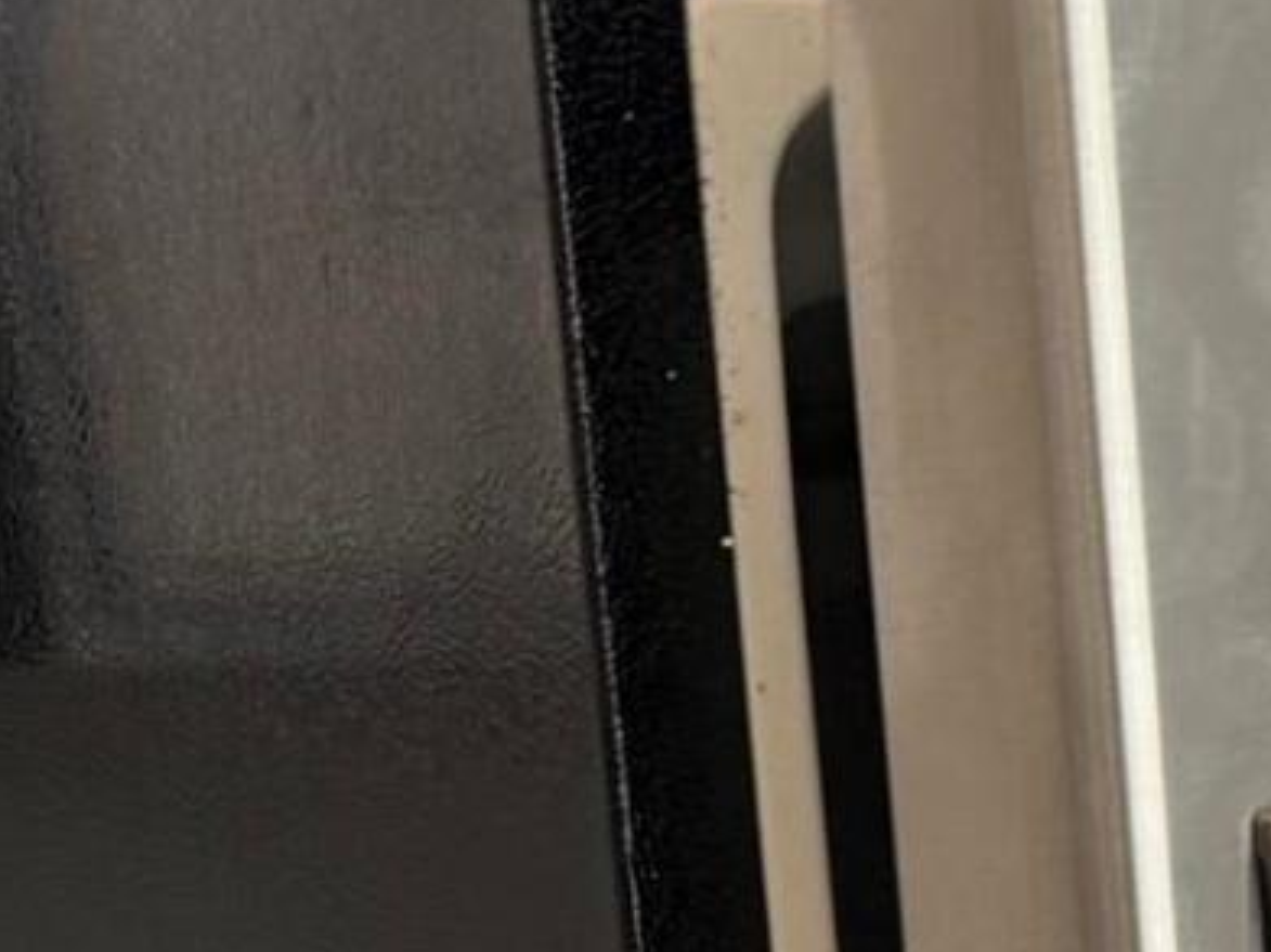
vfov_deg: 7.1
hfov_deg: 10.7
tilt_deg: -21.1
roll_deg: +2.0
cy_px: 3223
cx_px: 1963
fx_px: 6497
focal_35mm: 177
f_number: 1.78
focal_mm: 6.76
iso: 80
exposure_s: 1/127
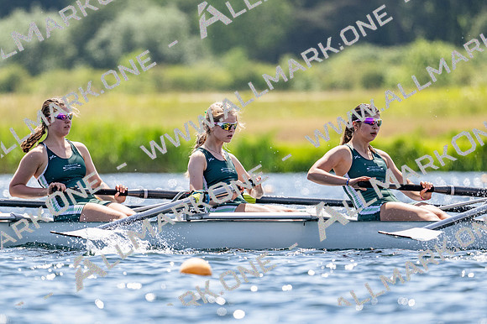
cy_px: 162
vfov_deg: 2.3
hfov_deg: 3.4
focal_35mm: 600
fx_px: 8112
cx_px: 244
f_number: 4.5
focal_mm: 400
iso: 250
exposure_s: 1/2500
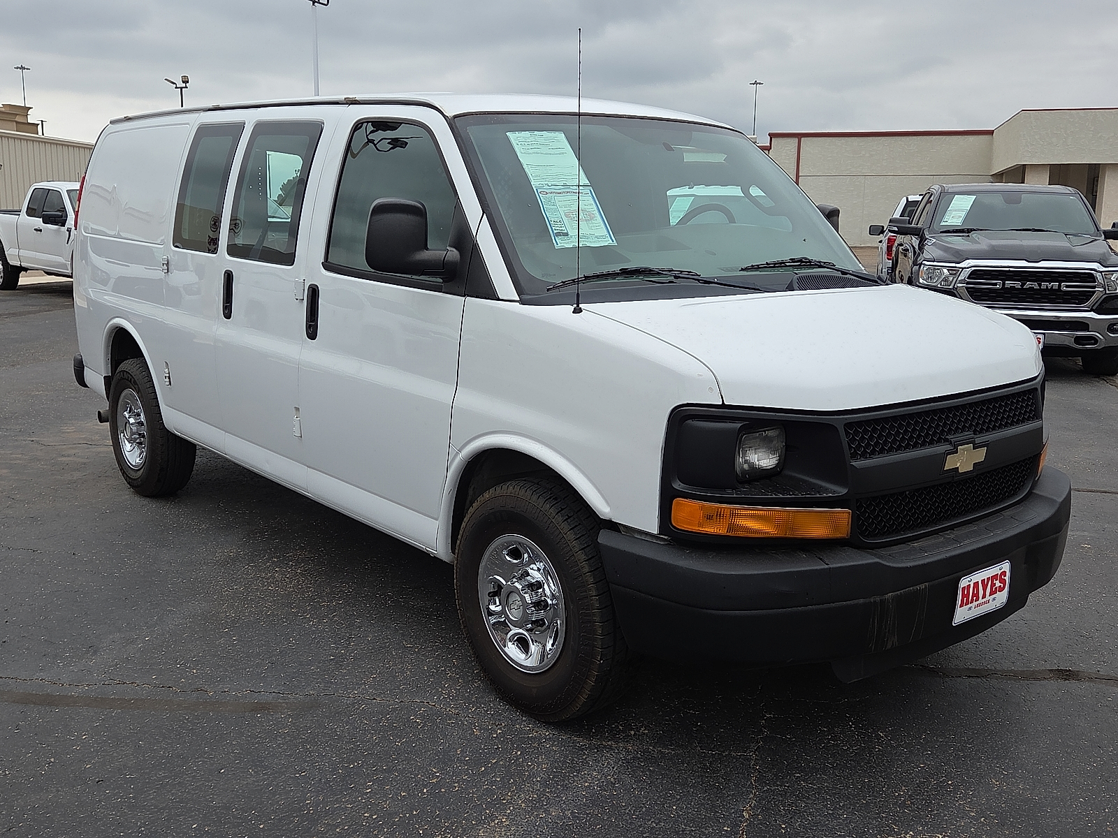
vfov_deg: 41.8
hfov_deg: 54.0
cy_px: 419
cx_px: 559
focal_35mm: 34
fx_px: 1098
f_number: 1.8
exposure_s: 1/2500
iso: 76
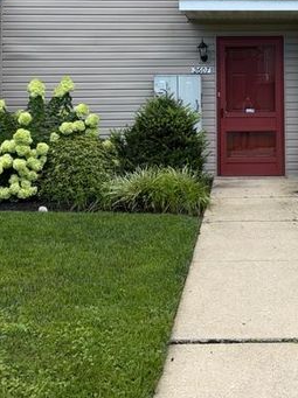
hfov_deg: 29.8
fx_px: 540
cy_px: 78
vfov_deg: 38.9
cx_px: 254
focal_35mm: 47
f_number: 1.78
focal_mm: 6.76
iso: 64
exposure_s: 1/2053
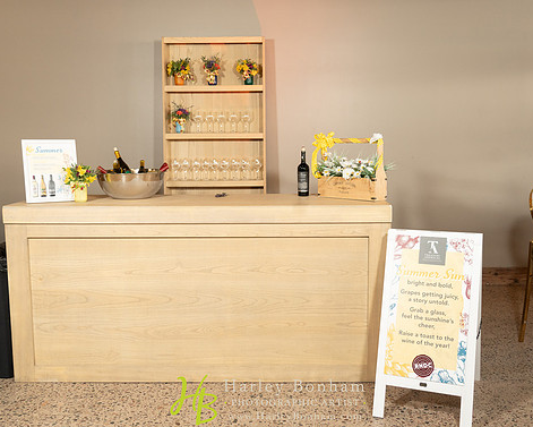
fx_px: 584
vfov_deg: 40.1
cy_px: 210
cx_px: 269
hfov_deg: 49.1
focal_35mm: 37
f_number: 4
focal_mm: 32
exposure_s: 1/160
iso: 1600
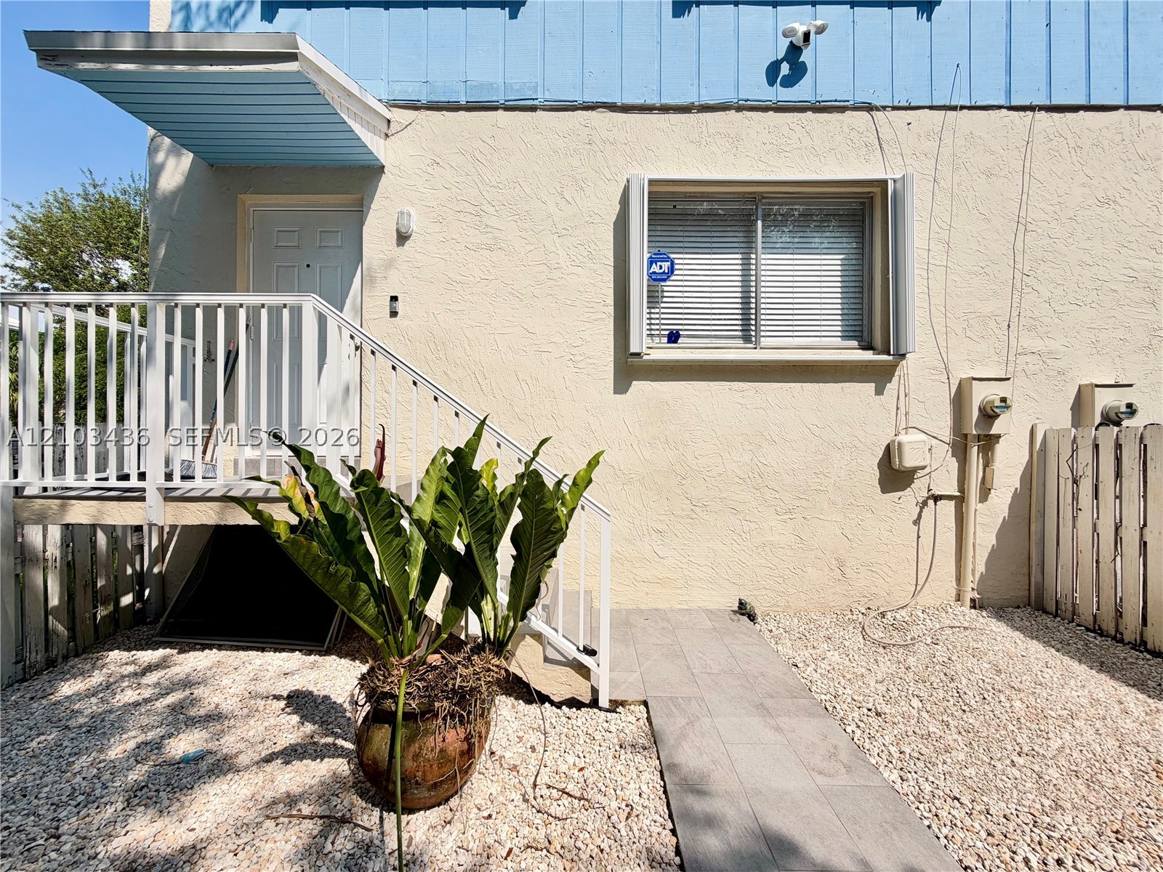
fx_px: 470
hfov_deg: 102.1
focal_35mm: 14
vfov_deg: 85.7
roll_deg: -0.2
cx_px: 582
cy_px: 436
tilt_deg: +0.5
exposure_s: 1/888
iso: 20
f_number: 2.2
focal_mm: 2.22
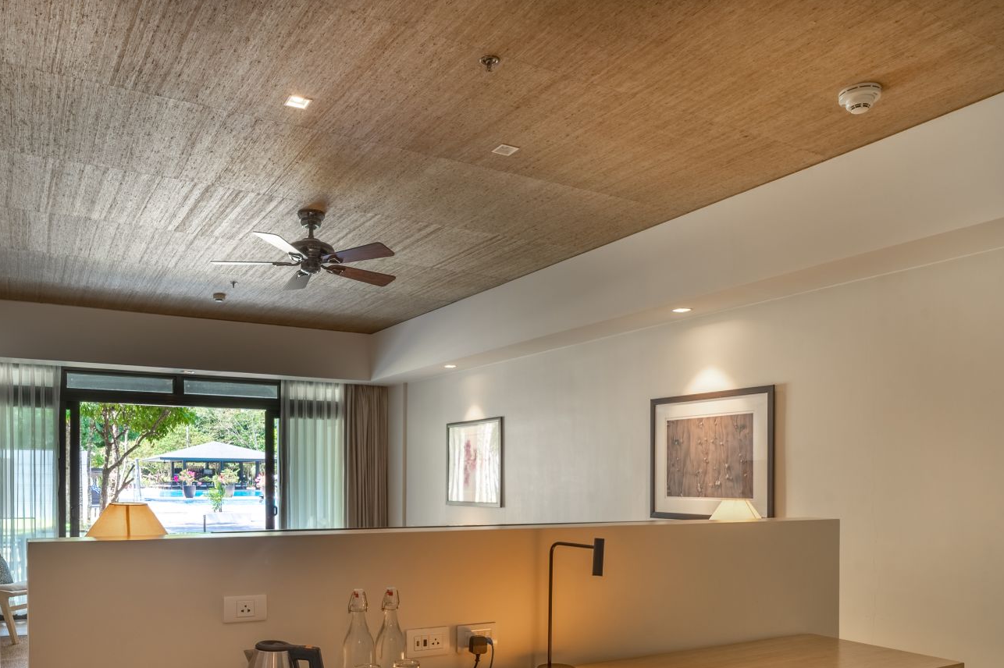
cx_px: 440
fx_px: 780
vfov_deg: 44.8
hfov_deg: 65.3
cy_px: 502
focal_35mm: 28
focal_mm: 18
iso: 200
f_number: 9
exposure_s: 1/250
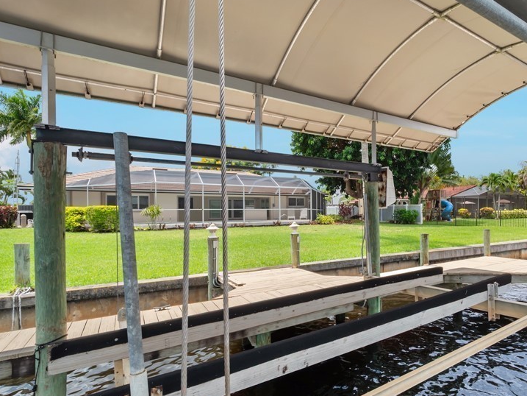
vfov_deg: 65.8
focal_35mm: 20
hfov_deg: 79.1
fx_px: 305
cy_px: 219
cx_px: 351
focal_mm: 7
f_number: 7.1
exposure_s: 1/160
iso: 200
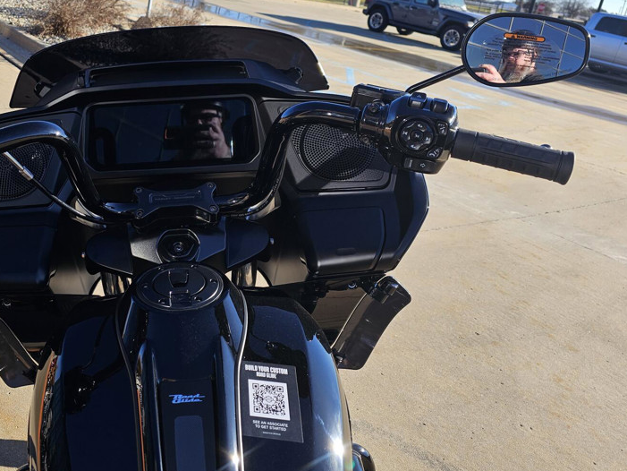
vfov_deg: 40.2
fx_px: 634
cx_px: 156
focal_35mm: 35
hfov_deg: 50.4
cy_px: 155
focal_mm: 6.3
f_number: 1.7
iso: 10
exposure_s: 1/378
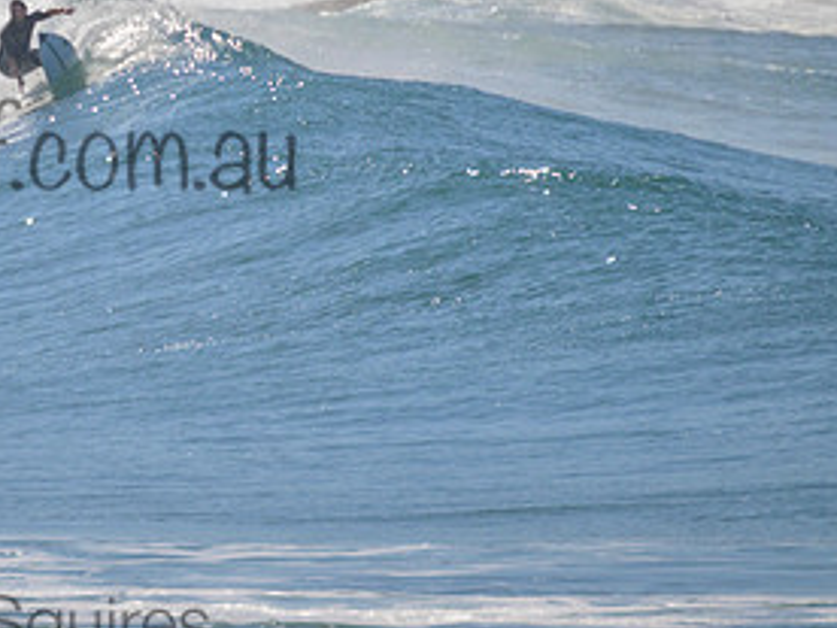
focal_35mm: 1615
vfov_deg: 0.9
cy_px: 120
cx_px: -24
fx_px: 39050
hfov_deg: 1.2
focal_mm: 800
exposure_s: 1/2000
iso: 500
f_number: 11
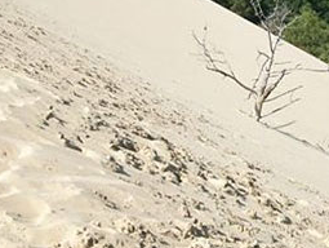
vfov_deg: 24.1
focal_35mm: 60
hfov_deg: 31.7
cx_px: 235
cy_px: 48
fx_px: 571
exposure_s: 1/344
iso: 80
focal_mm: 5.7
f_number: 5.5
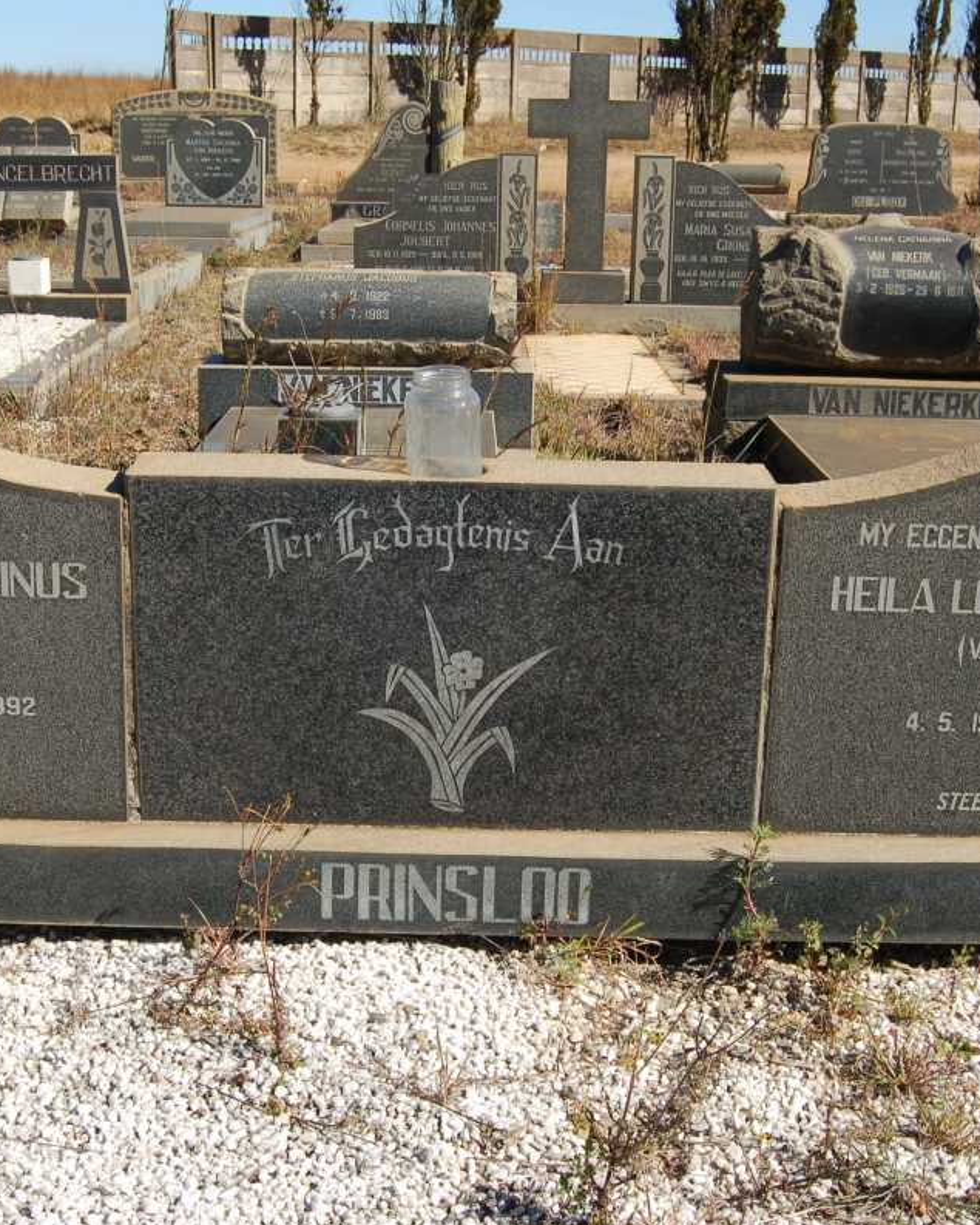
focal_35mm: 51
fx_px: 1849
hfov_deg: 29.7
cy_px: 613
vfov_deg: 36.7
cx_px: 448
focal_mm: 24
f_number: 6.3
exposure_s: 1/500
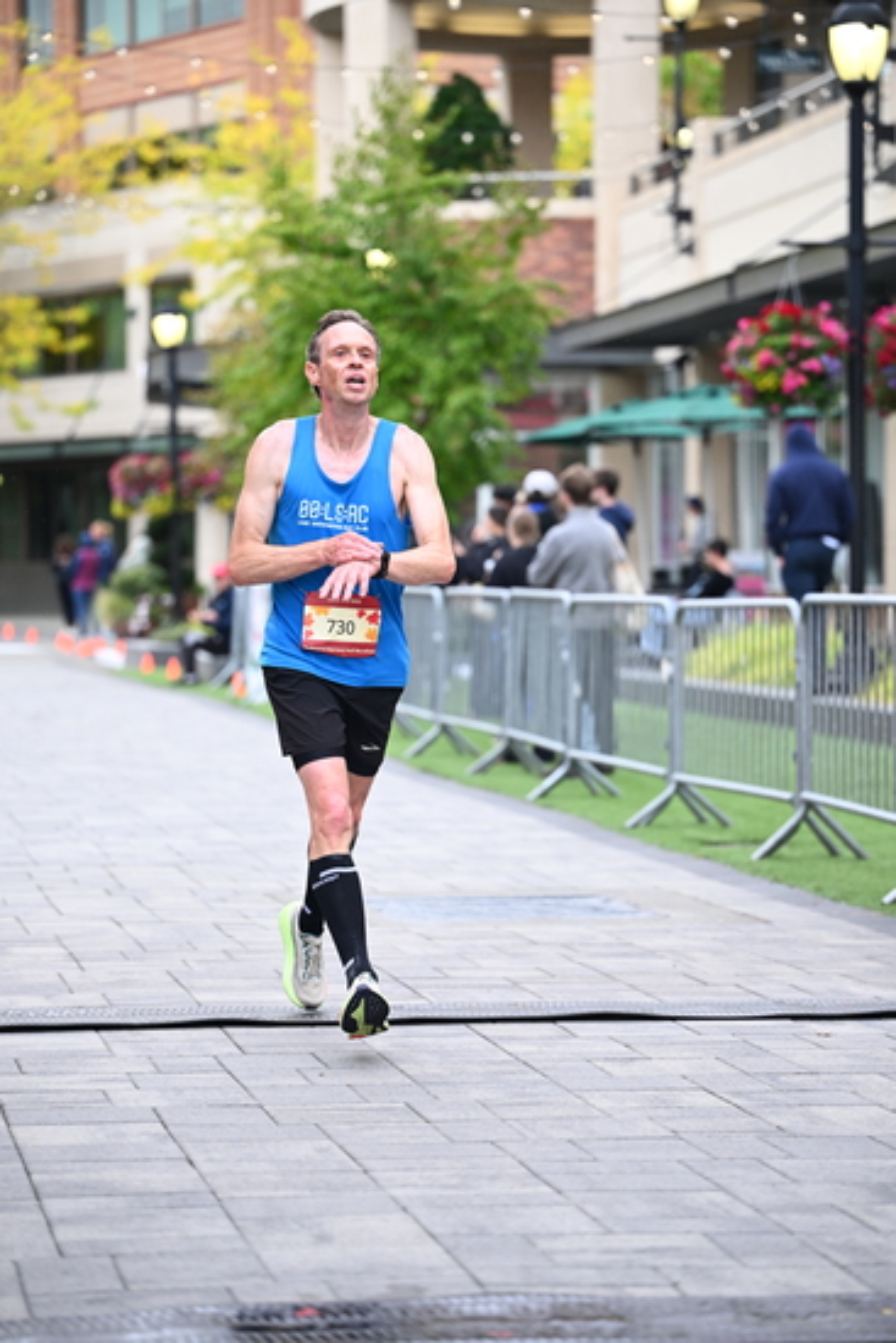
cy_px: 672
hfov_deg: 13.4
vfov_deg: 20.0
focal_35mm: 102
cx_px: 448
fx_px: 3805
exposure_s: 1/1600
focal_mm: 102
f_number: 2.8
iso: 1250
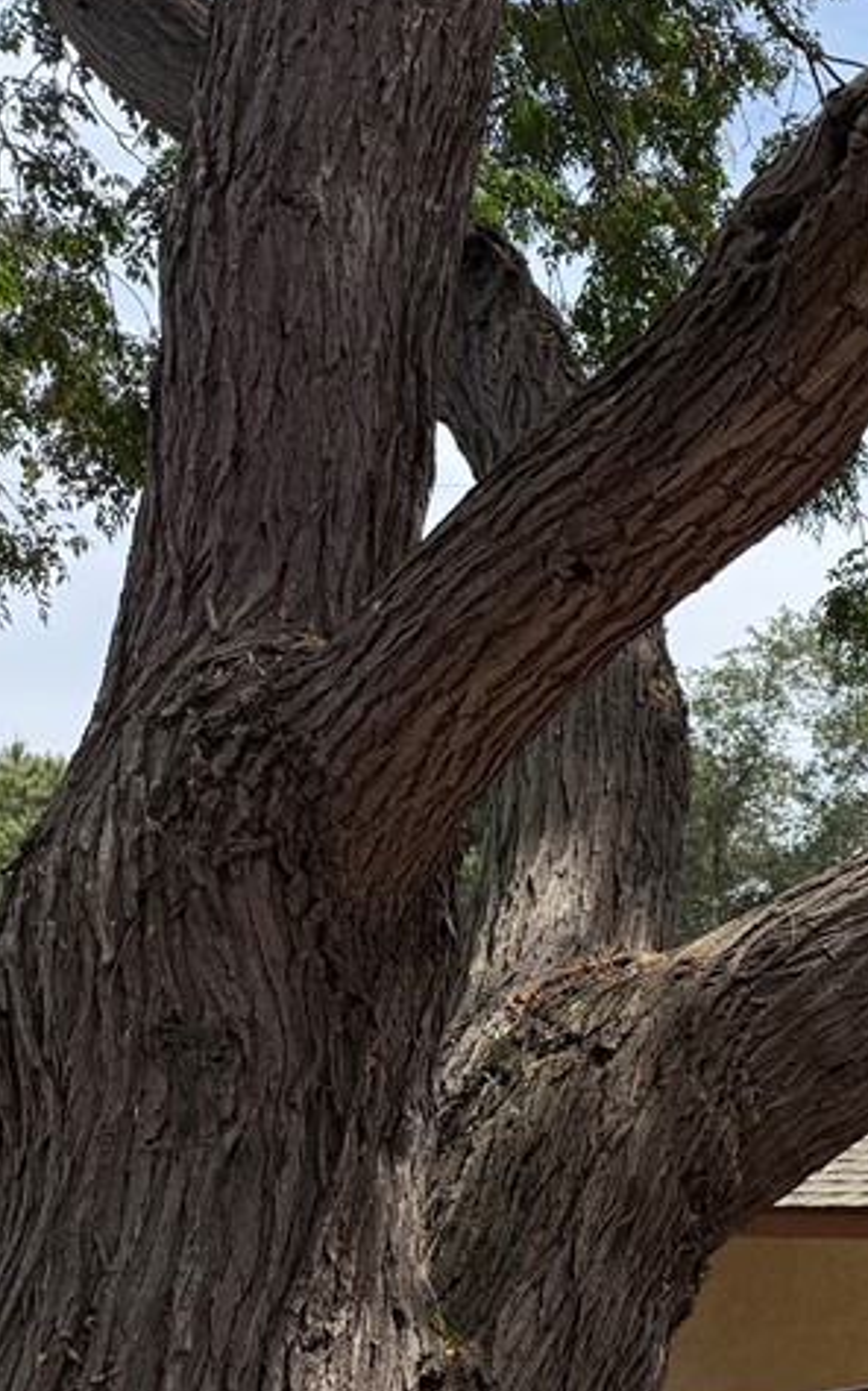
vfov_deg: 36.1
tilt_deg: +4.4
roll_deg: +0.1
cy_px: 1039
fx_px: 2083
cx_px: 1478
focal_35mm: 55
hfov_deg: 19.0
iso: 100
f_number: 1.78
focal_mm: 6.76
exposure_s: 1/3584
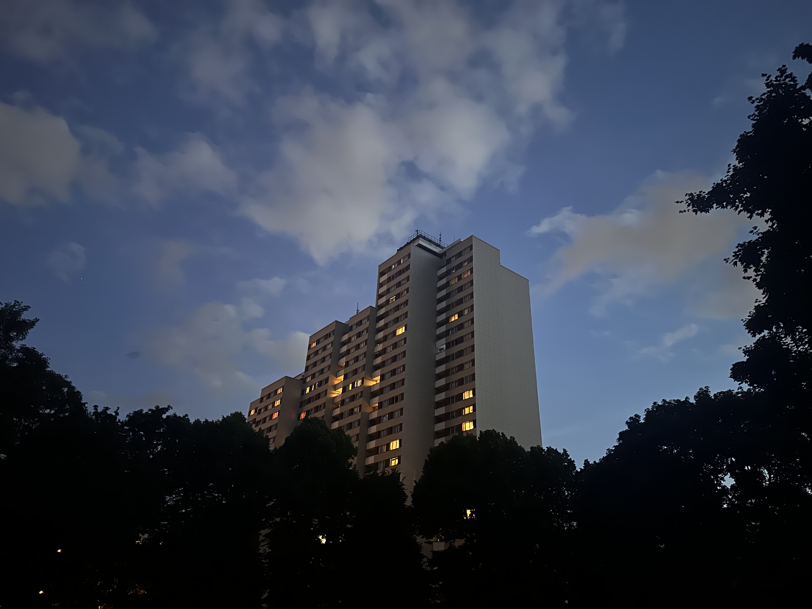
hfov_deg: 71.6
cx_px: 406
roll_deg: -2.7
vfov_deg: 56.8
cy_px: 304
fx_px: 563
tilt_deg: +28.9
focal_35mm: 24
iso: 3200
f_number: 1.78
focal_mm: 6.86
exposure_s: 1/19
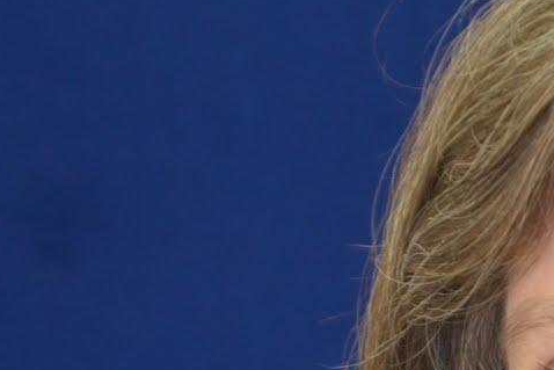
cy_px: 492
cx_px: 860
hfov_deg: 5.9
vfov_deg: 4.0
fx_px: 5280
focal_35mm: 343
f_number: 4.5
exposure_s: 1/60
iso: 500
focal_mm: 80
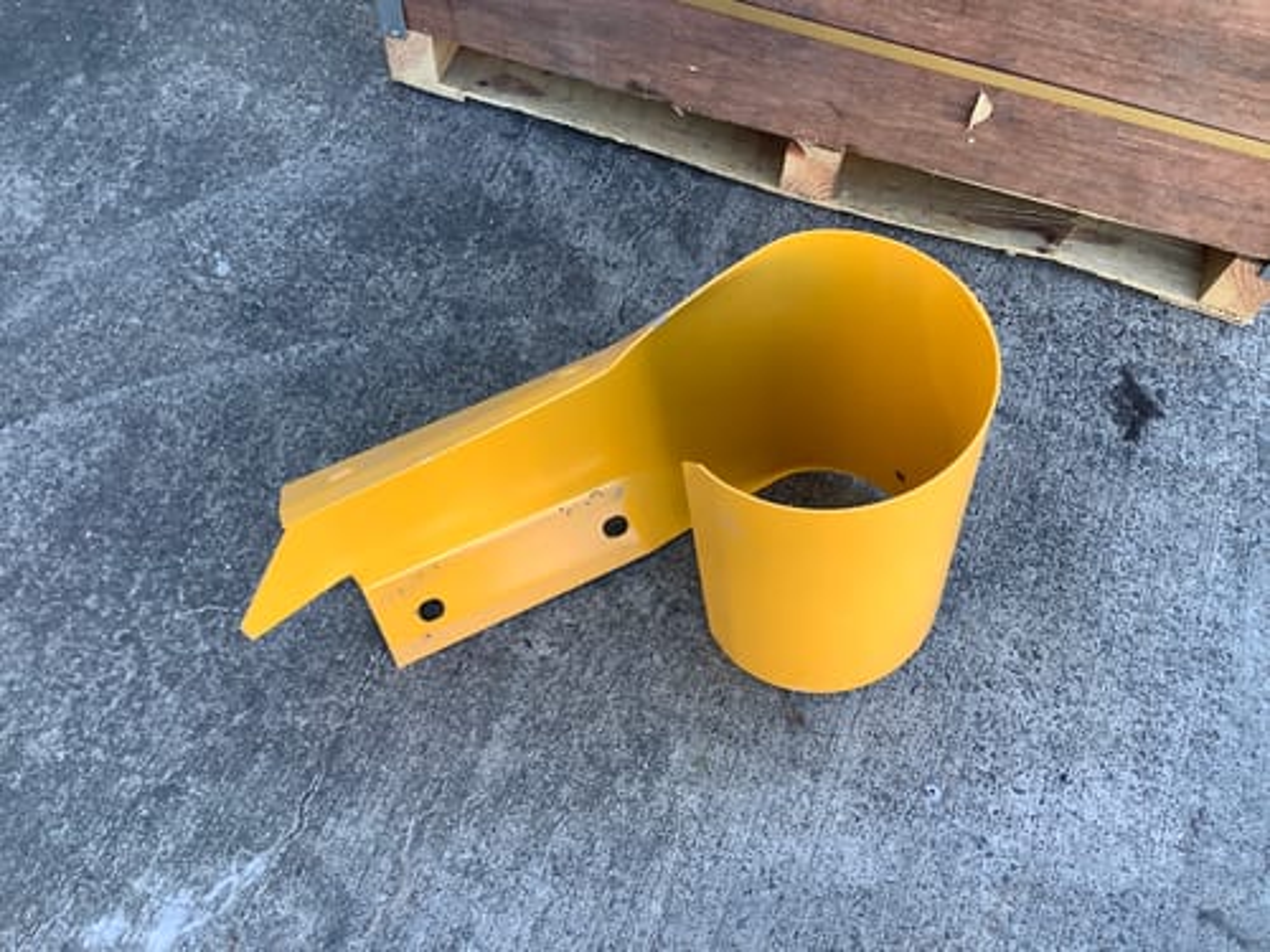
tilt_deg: -60.1
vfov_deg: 45.4
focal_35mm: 31
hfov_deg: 58.4
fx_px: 1137
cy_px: 476
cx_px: 635
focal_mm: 3.3
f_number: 2.4
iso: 40
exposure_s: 1/100
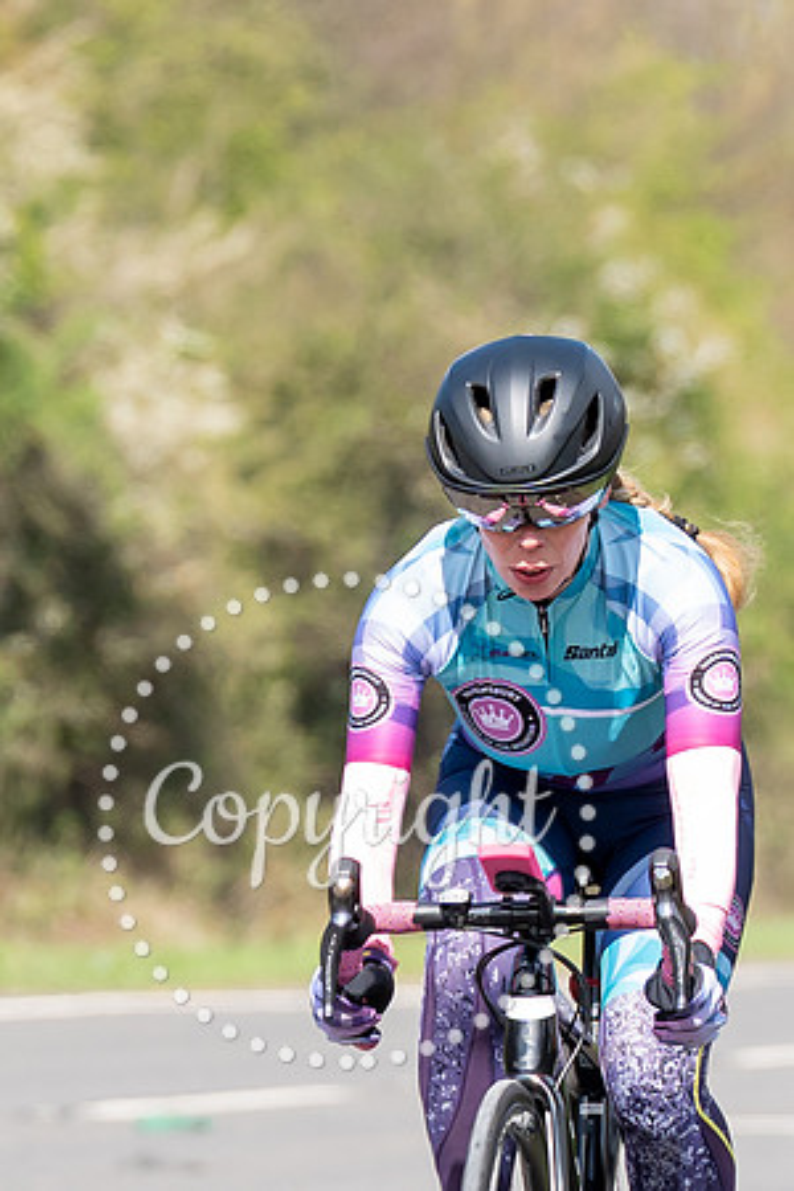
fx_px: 28620
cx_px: 619
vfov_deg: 2.4
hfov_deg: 1.6
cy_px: 551
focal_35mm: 865
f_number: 5
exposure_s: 1/1000
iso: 400
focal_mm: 200
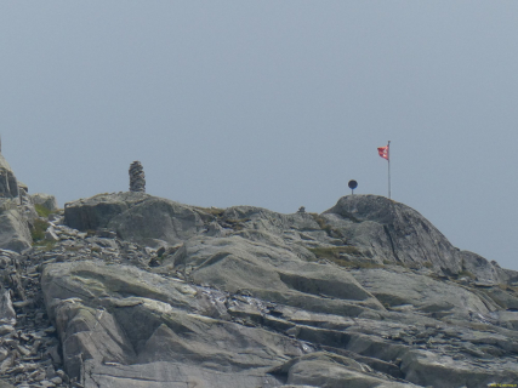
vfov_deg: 1.3
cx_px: 259
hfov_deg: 1.8
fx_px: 16950
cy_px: 194
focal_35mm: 1133
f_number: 6.4
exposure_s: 1/640
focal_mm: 129
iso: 80
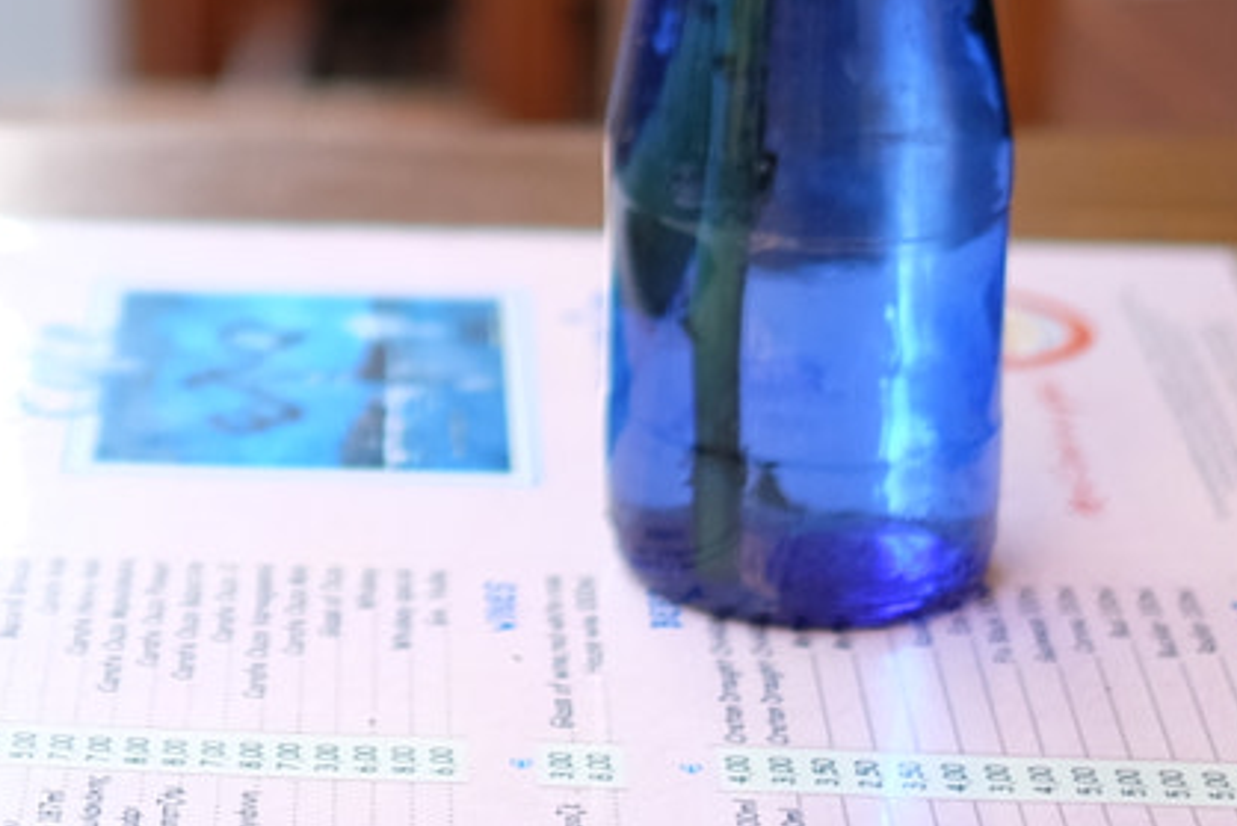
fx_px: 4606
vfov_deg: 9.8
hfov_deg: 14.9
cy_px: -576
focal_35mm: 134
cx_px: -115
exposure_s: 1/220
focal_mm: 23
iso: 200
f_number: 1.4
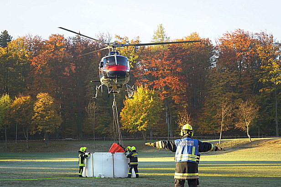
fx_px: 546
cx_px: 140
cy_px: 94
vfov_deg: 19.5
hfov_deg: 28.8
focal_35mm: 70
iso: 1600
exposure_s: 1/1000
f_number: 5.6
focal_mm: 70
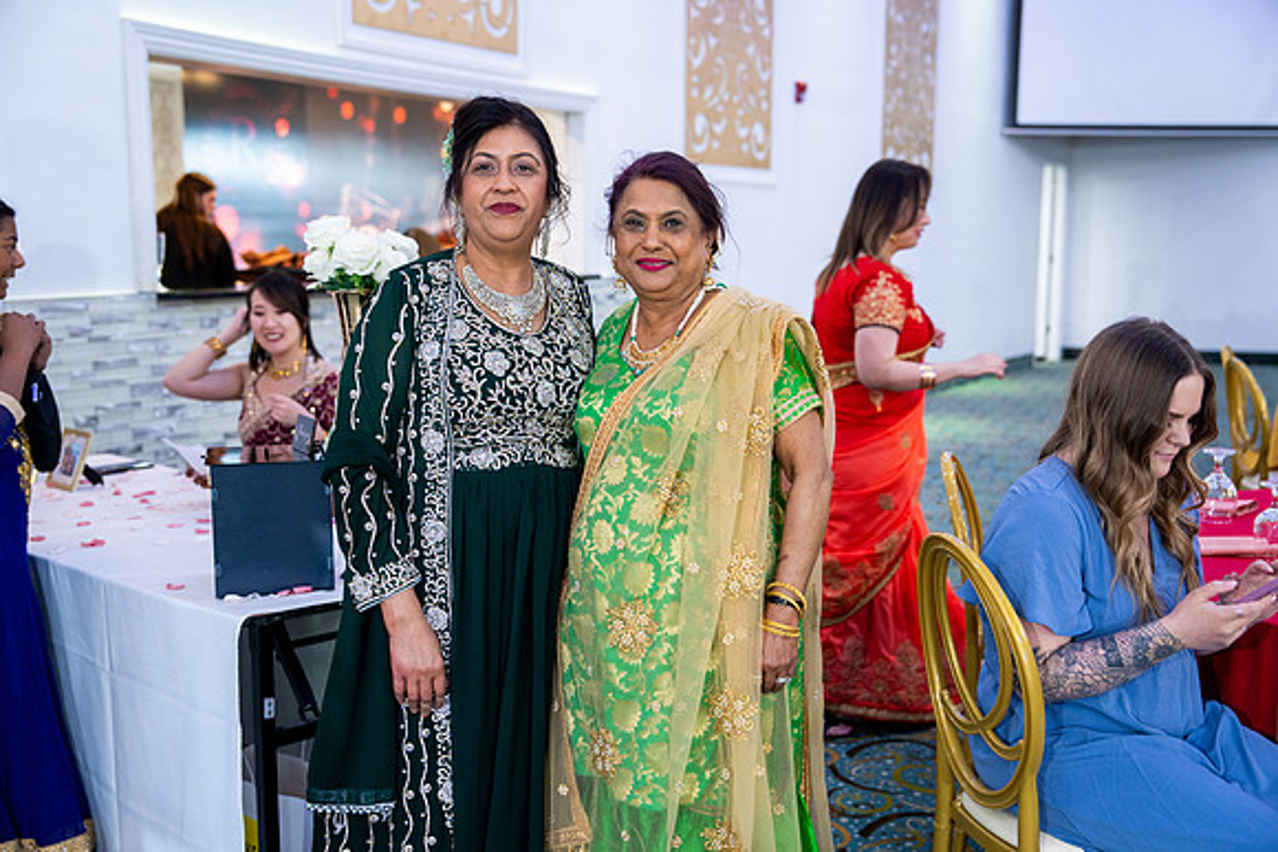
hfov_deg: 46.4
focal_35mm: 42
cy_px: 426
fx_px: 1491
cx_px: 639
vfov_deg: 31.9
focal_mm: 42
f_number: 2.8
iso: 640
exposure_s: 1/60
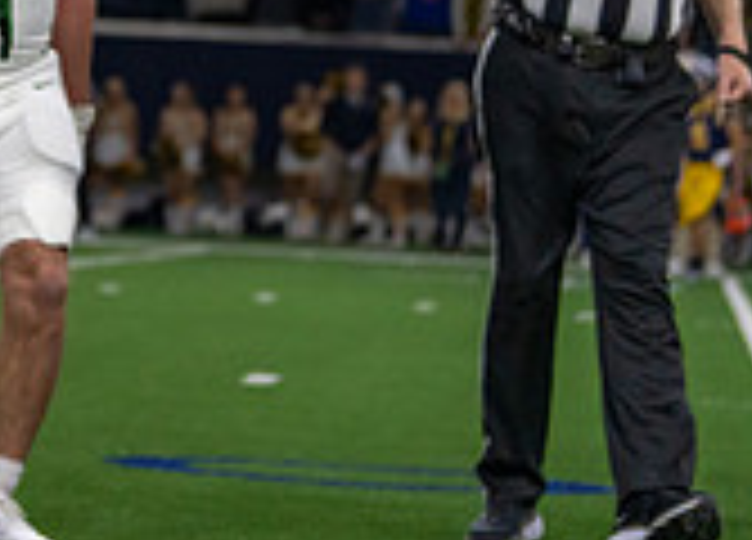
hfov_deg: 7.7
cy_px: -382
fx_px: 5436
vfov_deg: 5.6
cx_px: -464
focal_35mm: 254
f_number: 2.8
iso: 1600
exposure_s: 1/1250
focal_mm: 70
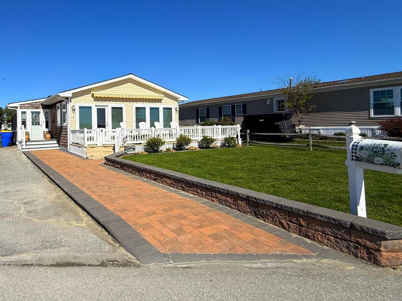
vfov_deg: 63.1
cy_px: 126
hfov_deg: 74.2
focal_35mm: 21
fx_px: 244
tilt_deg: -0.6
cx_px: 108
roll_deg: -1.7
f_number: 2.2
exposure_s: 1/5155
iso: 50
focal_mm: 2.22
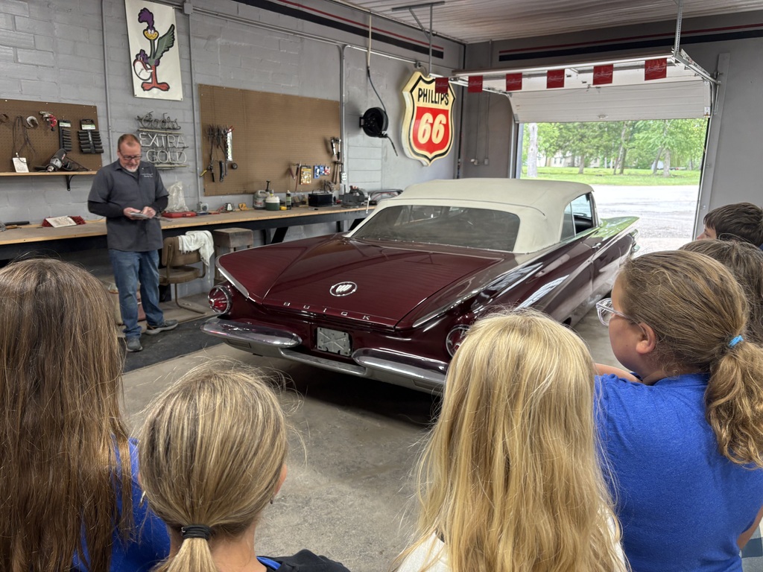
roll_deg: -0.3
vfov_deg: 53.1
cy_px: 286
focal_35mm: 26
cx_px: 382
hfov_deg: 67.3
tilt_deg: -14.0
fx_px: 573
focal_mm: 5.96
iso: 100
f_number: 1.6
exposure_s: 1/60
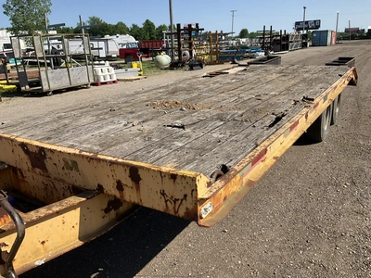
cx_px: 186
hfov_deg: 61.7
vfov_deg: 48.2
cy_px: 139
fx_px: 311
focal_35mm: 29
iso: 25
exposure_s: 1/1848
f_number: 1.8
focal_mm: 3
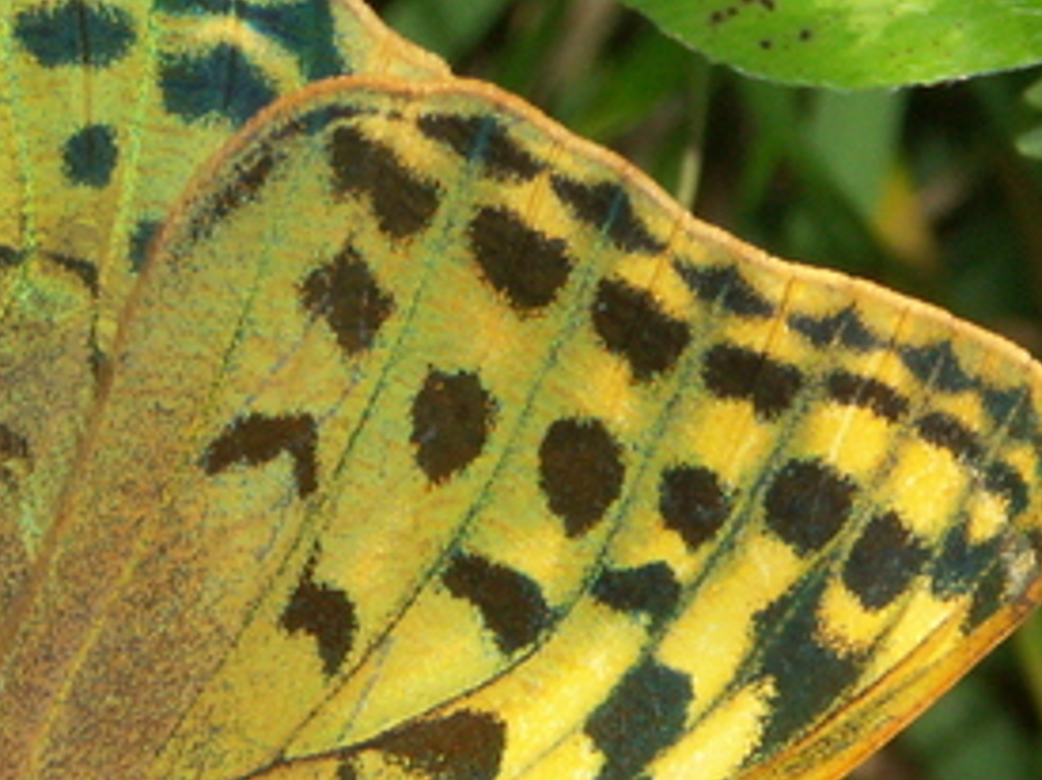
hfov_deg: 3.2
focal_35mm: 621
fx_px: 18685
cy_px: 719
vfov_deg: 2.4
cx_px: -169
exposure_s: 1/200
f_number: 11
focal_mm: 50.69
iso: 100
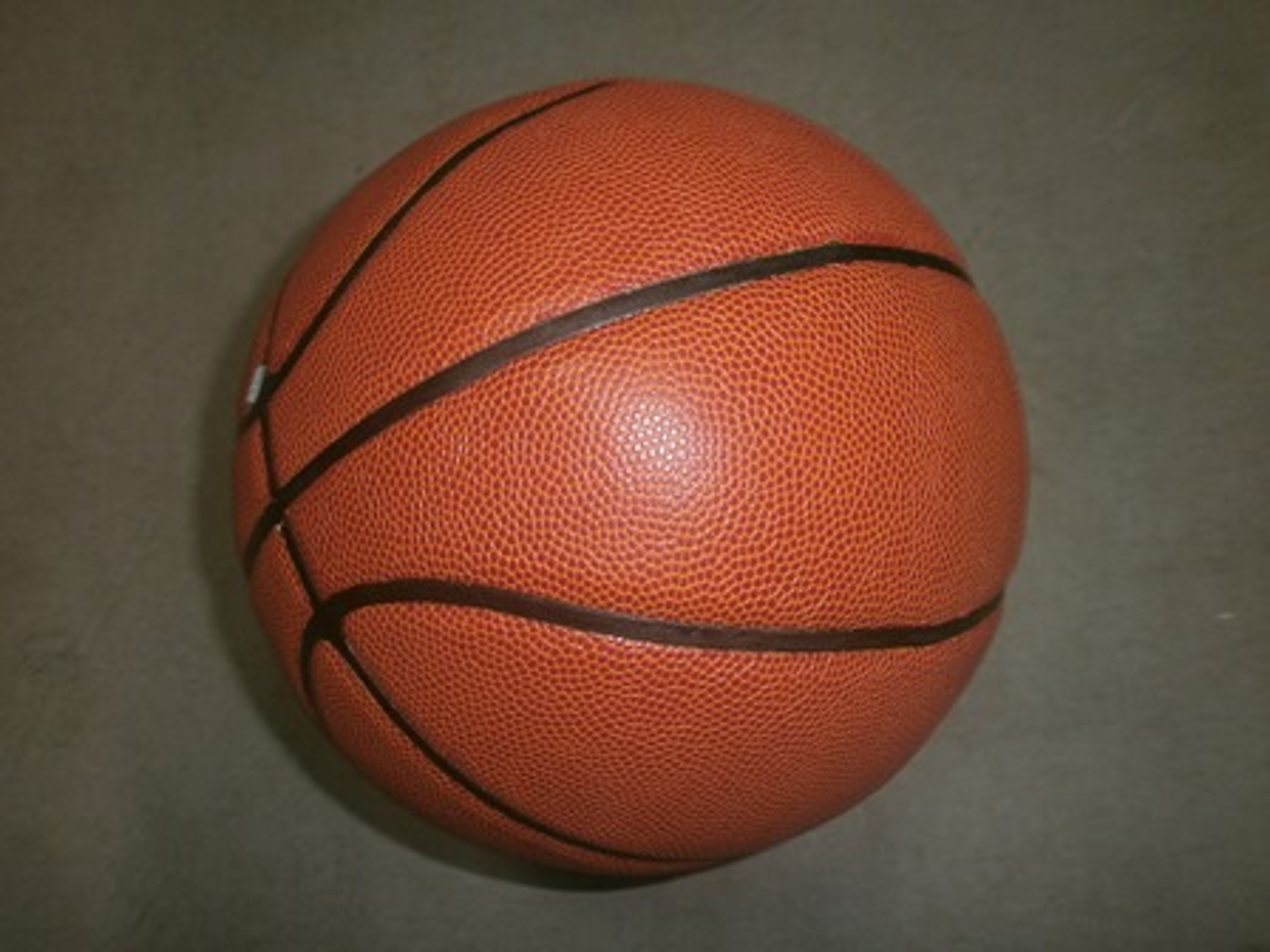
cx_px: 635
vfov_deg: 51.4
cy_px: 476
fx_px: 991
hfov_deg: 65.3
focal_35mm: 27
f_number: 2.9
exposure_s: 1/30
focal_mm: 4.8
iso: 100
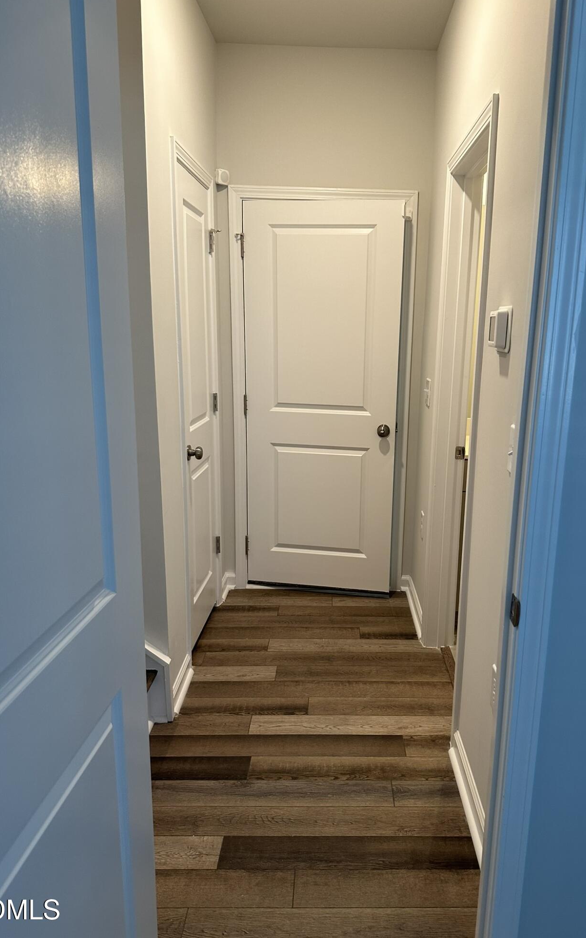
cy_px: 475
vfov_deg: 70.4
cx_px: 343
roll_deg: -1.8
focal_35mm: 26
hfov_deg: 47.4
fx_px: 664
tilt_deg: -12.6
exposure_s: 1/60
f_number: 1.78
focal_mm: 6.86
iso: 160
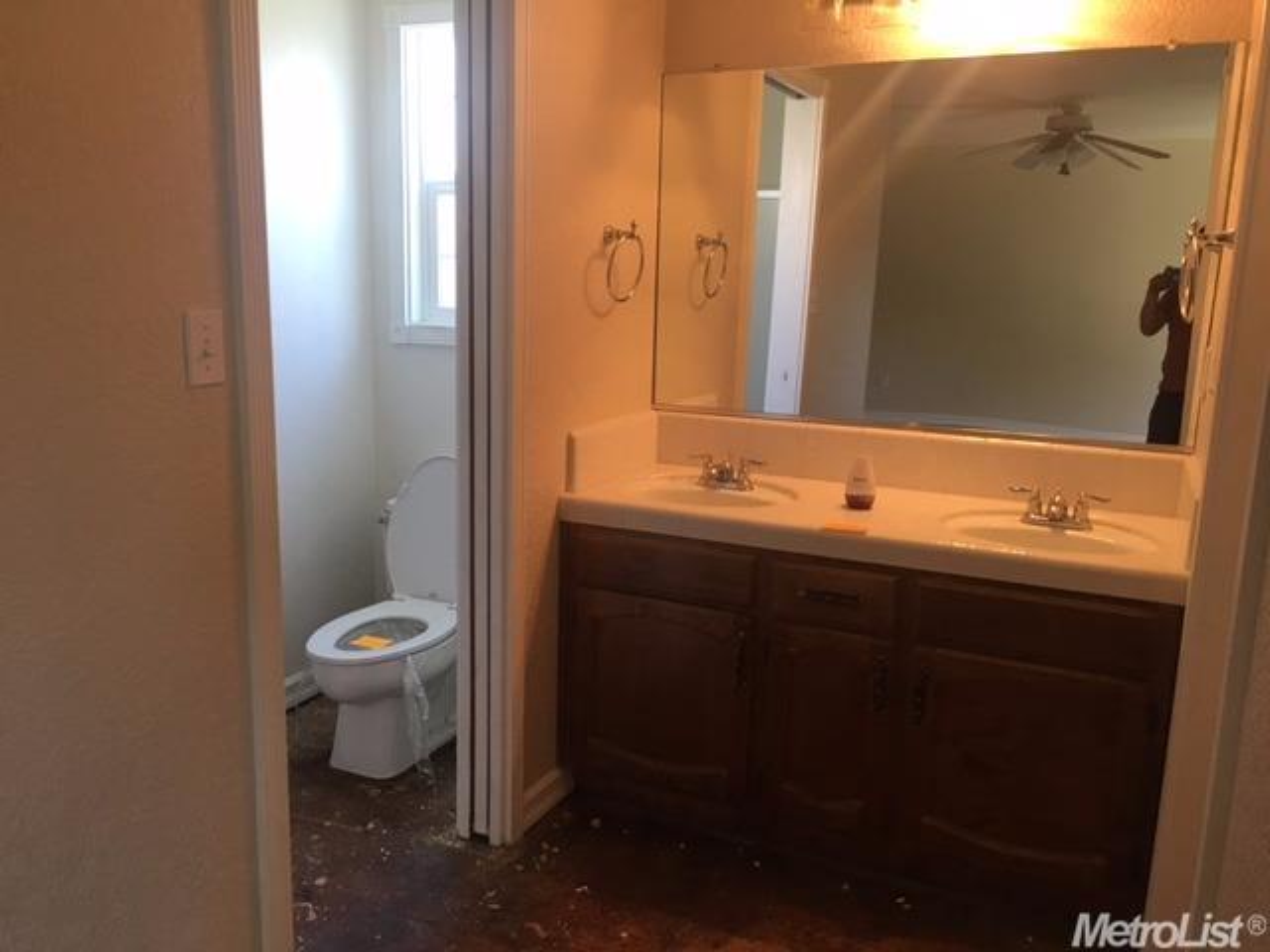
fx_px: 1064
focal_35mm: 29
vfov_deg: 48.2
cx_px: 635
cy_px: 476
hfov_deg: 61.7
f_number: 2.2
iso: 32
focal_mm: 4.15
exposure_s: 1/15
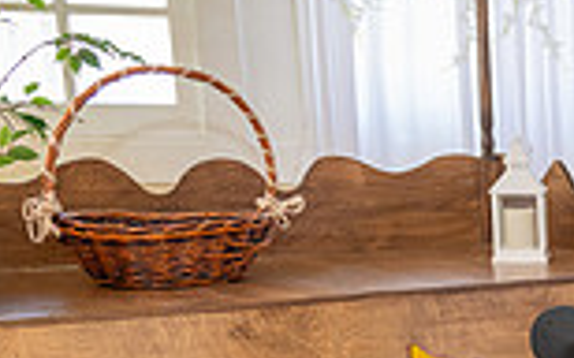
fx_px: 1438
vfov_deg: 13.7
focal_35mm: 92
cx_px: 921
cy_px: 457
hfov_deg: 19.1
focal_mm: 24
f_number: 3.5
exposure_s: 1/200
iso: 800
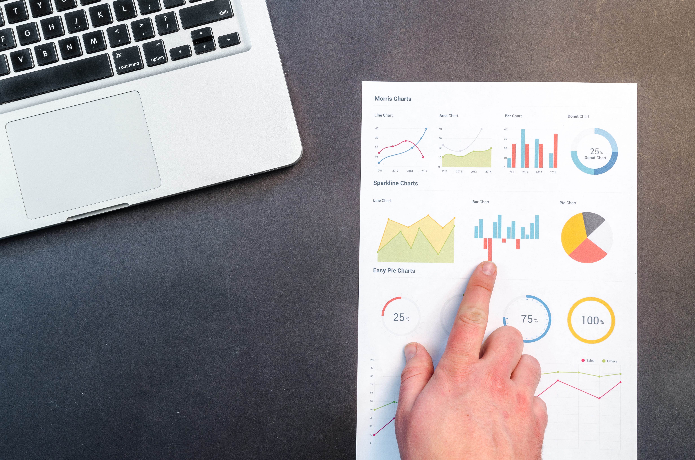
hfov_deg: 53.2
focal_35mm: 36
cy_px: 230
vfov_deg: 36.7
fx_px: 694
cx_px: 348
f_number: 11
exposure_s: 2
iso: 100
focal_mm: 24
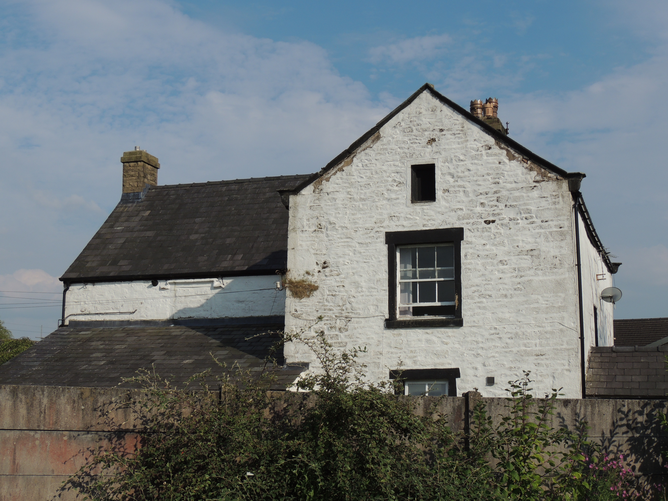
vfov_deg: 29.1
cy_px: 250
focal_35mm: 50
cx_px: 334
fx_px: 965
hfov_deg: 38.2
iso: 100
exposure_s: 1/1250
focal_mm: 8.9
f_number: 4.5
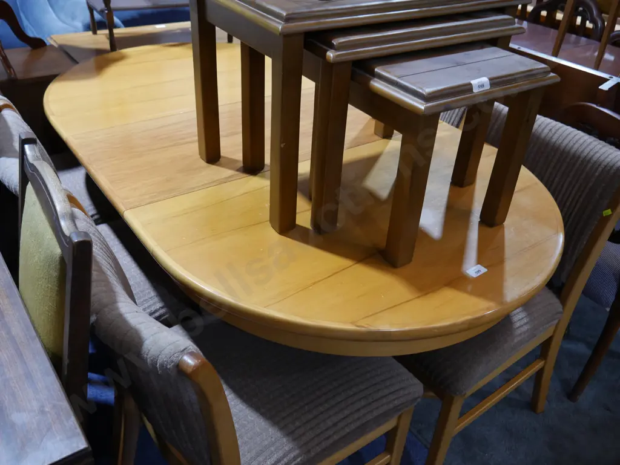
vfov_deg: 46.8
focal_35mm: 30
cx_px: 310
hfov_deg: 59.9
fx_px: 538
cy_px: 232
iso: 640
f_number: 3.6
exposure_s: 1/60
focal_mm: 15
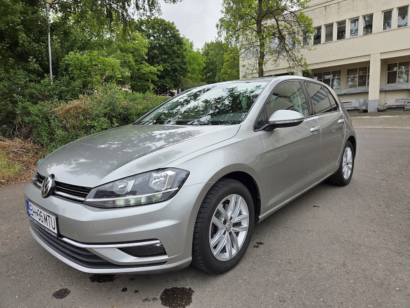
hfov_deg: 73.9
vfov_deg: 58.9
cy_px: 154
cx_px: 205
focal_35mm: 23
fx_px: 272
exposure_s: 1/2450
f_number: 1.8
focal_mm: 5.4
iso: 80
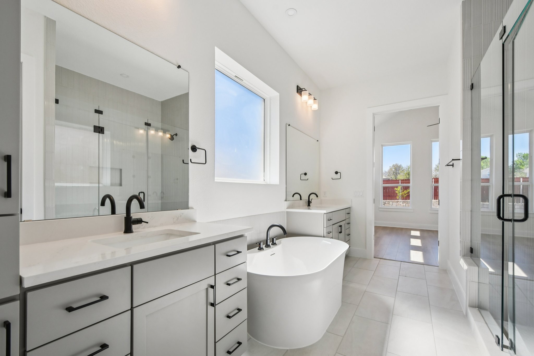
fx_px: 222
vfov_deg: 77.3
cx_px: 267
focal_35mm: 15
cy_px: 178
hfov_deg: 100.4
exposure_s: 1/320
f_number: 8
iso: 400
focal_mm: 10
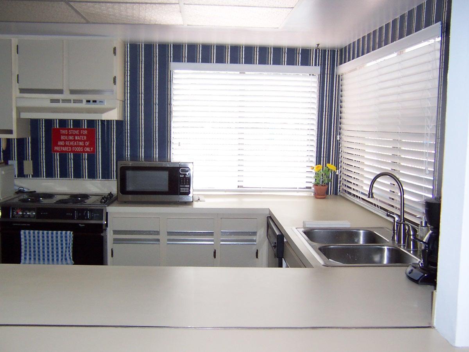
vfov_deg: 39.7
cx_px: 234
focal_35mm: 36
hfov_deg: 51.4
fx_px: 488
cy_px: 176
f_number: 2.8
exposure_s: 1/60
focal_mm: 5.6
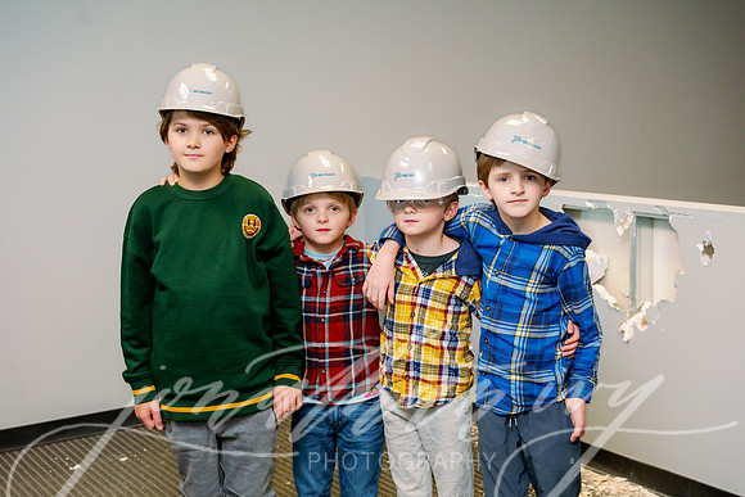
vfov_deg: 24.6
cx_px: 372
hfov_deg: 36.2
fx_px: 1138
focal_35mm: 55
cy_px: 248
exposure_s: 1/200
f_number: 5.6
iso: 2000
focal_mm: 55
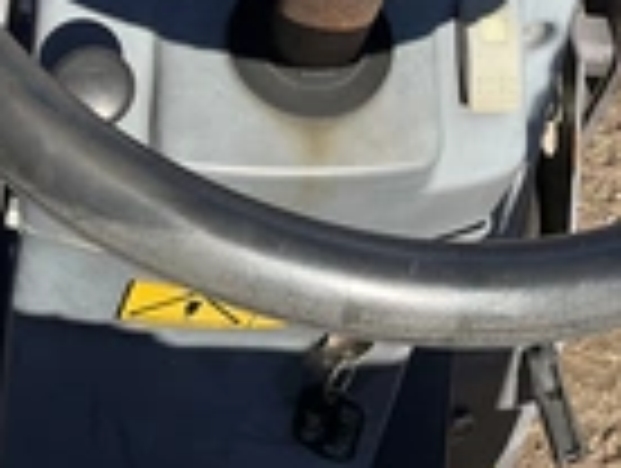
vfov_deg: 16.9
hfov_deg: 22.8
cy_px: -94
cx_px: 518
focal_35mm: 84
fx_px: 1510
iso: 25
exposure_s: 1/997
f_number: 1.8
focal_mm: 3
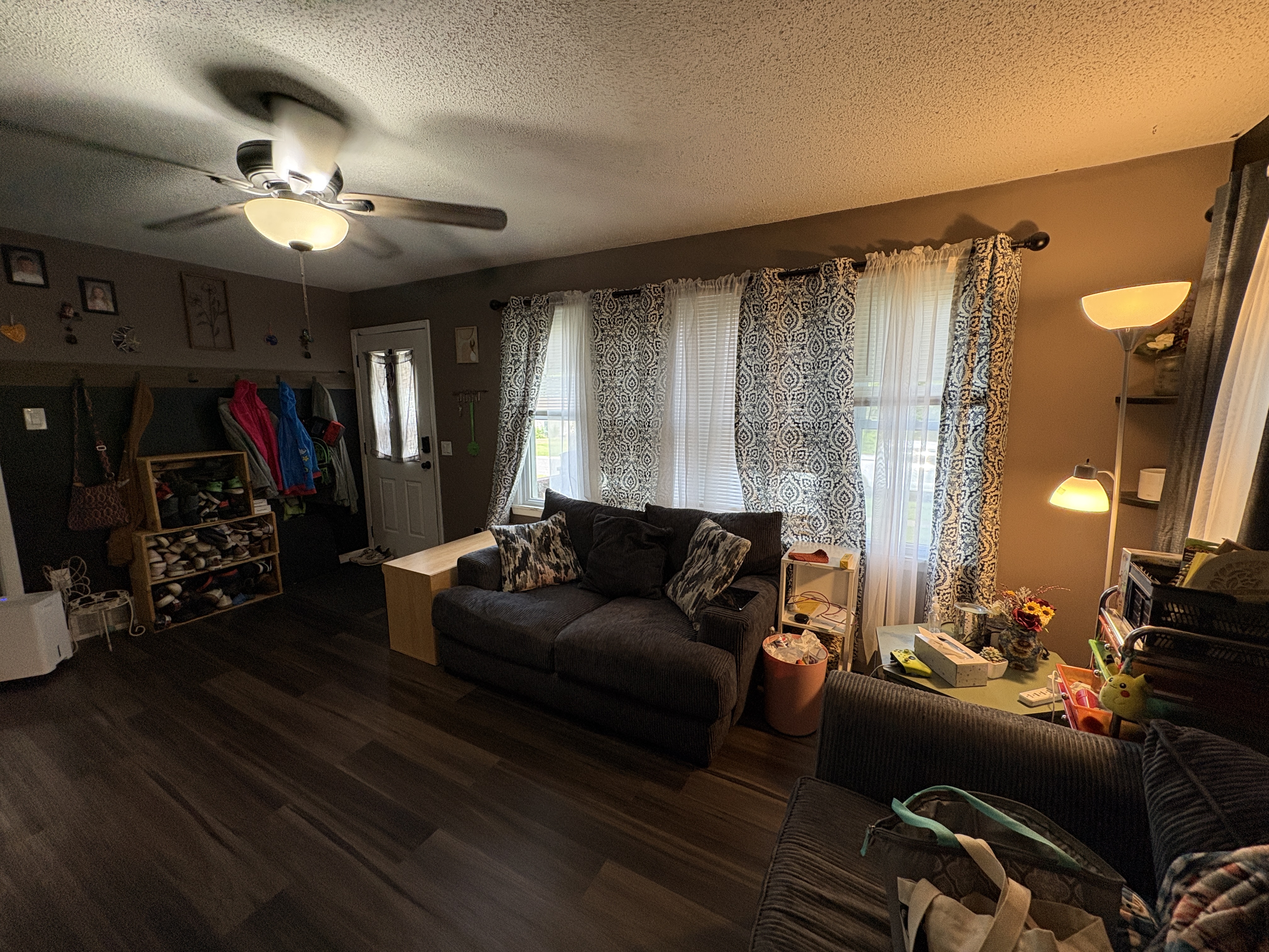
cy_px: 476
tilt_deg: -9.3
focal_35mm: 14
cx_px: 634
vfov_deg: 85.7
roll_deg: -0.1
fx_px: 513
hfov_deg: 102.1
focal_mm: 2.22
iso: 200
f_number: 2.2
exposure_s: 1/60
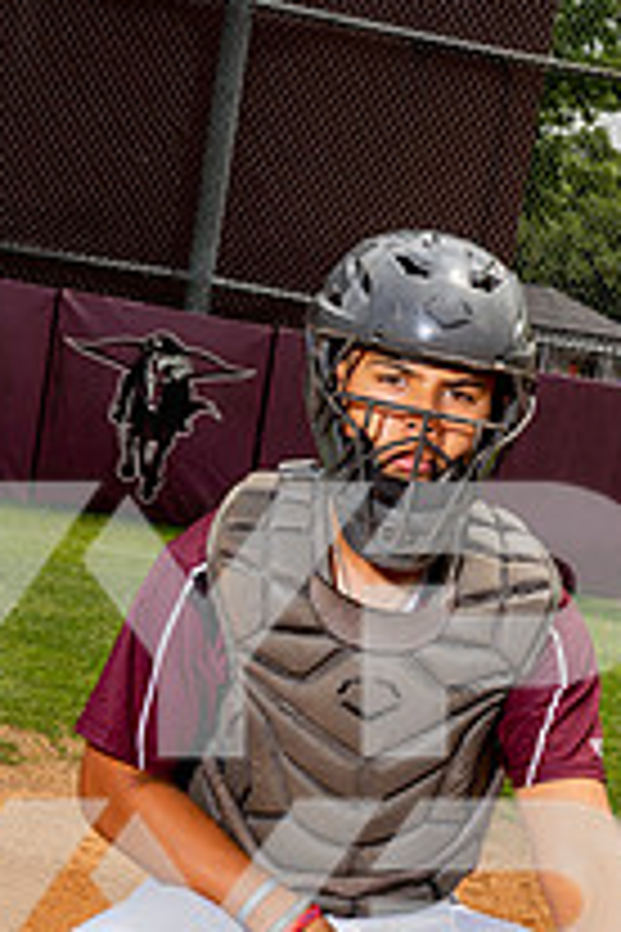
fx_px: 2303
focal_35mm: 89
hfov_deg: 15.4
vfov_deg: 22.0
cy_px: 941
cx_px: 320
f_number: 10
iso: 100
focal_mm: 41
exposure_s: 1/250
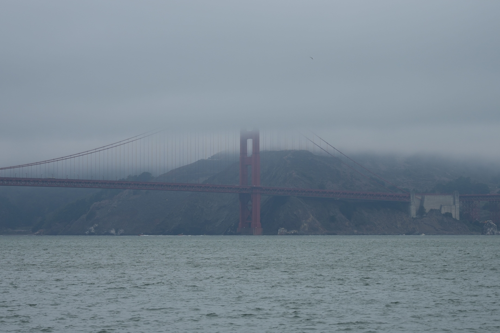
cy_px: 166
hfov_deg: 13.7
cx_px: 250
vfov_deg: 9.1
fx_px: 2083
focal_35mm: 150
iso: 250
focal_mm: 100
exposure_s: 1/1250
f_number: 4.5
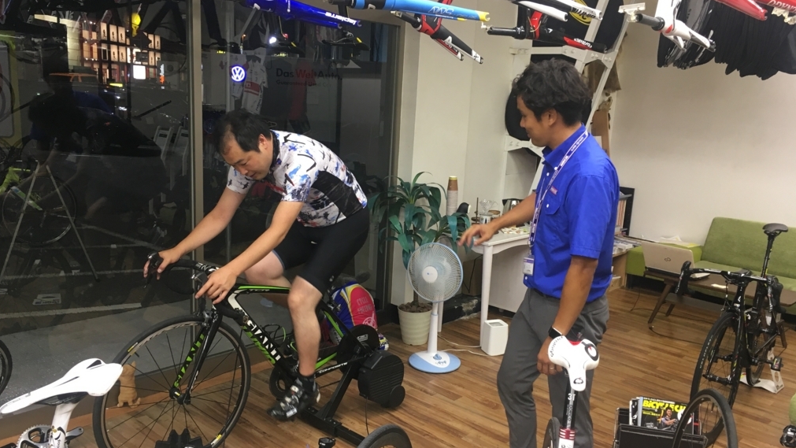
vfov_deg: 36.7
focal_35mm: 32
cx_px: 394
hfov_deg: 61.0
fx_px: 676
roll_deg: -2.6
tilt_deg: -12.4
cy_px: 243
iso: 64
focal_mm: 4.15
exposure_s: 1/30
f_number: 2.2
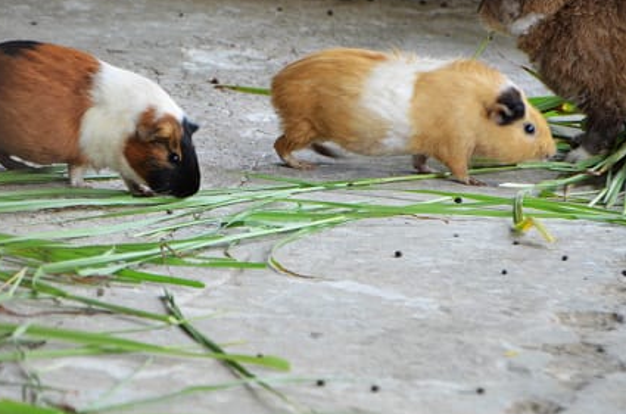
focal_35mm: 448
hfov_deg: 4.6
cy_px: 158
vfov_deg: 3.1
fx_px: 7770
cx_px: 166
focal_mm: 200
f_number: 6.3
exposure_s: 1/50
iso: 800
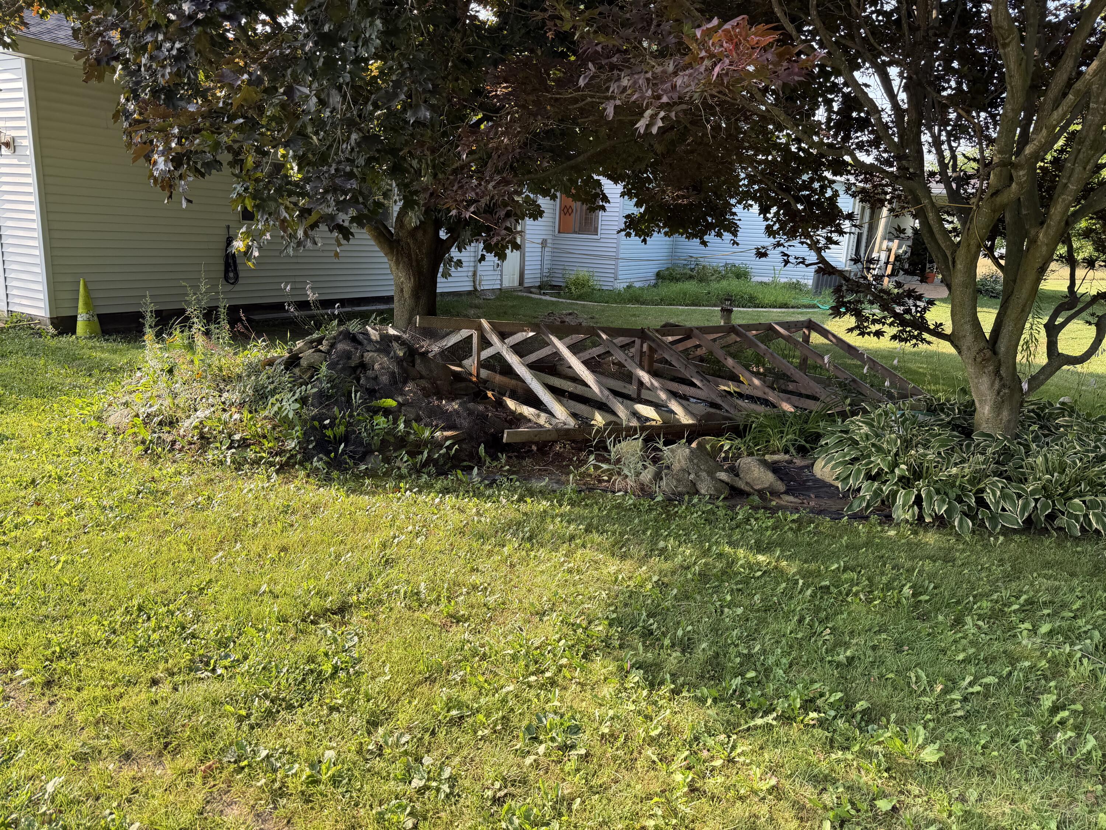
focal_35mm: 24
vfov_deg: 56.8
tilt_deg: -13.2
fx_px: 767
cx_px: 553
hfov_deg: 71.6
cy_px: 415
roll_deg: -3.0
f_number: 1.78
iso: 80
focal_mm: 6.76
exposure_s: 1/504
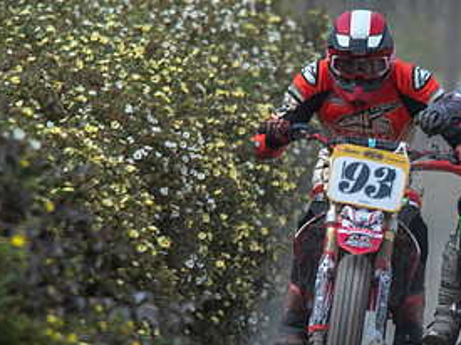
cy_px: 296
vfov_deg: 0.7
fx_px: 28341
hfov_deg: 0.9
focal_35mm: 2129
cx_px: 473
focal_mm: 500
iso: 100
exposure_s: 1/320
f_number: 8
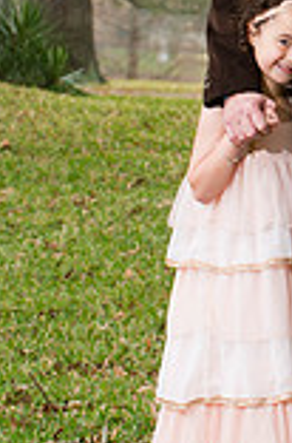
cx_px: 421
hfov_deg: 4.3
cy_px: -11
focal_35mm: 318
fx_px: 3895
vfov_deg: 6.5
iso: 640
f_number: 5.6
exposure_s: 1/125
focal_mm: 110
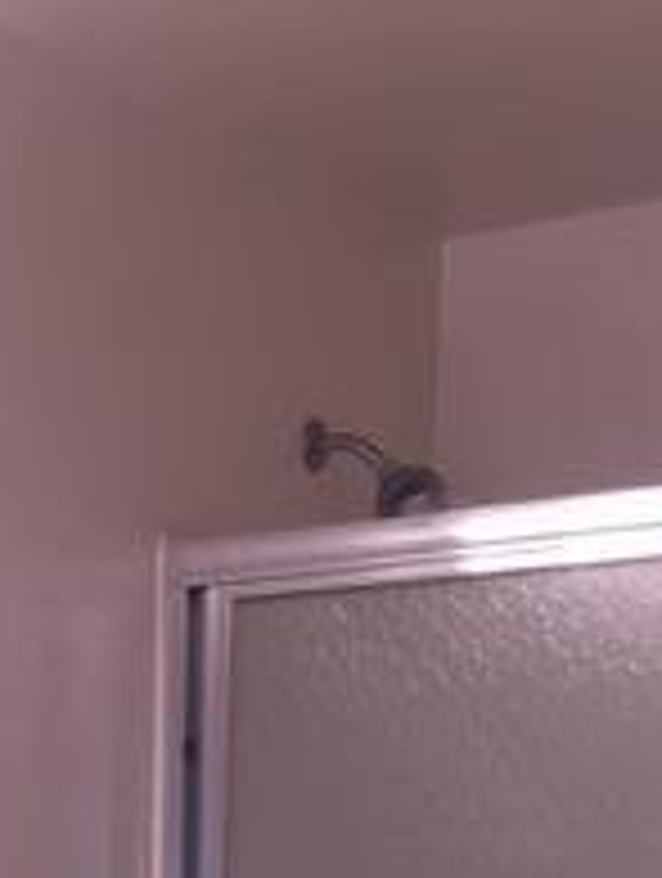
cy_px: 1288
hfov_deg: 14.5
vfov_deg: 18.4
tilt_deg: -7.6
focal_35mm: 95
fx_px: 2414
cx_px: -338
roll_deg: +1.9
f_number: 2.2
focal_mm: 4.15
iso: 32
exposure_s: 1/30
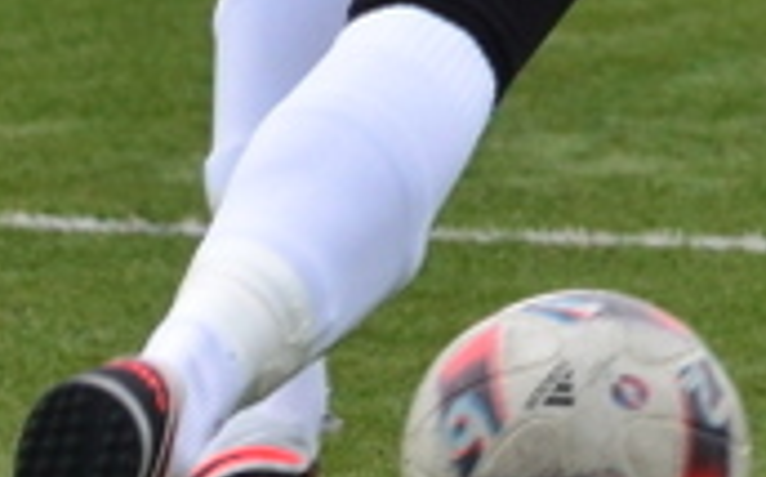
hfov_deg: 1.2
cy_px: -484
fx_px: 36622
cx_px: 1198
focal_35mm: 1757
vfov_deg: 0.7
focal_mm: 165
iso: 800
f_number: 5
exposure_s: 1/1250
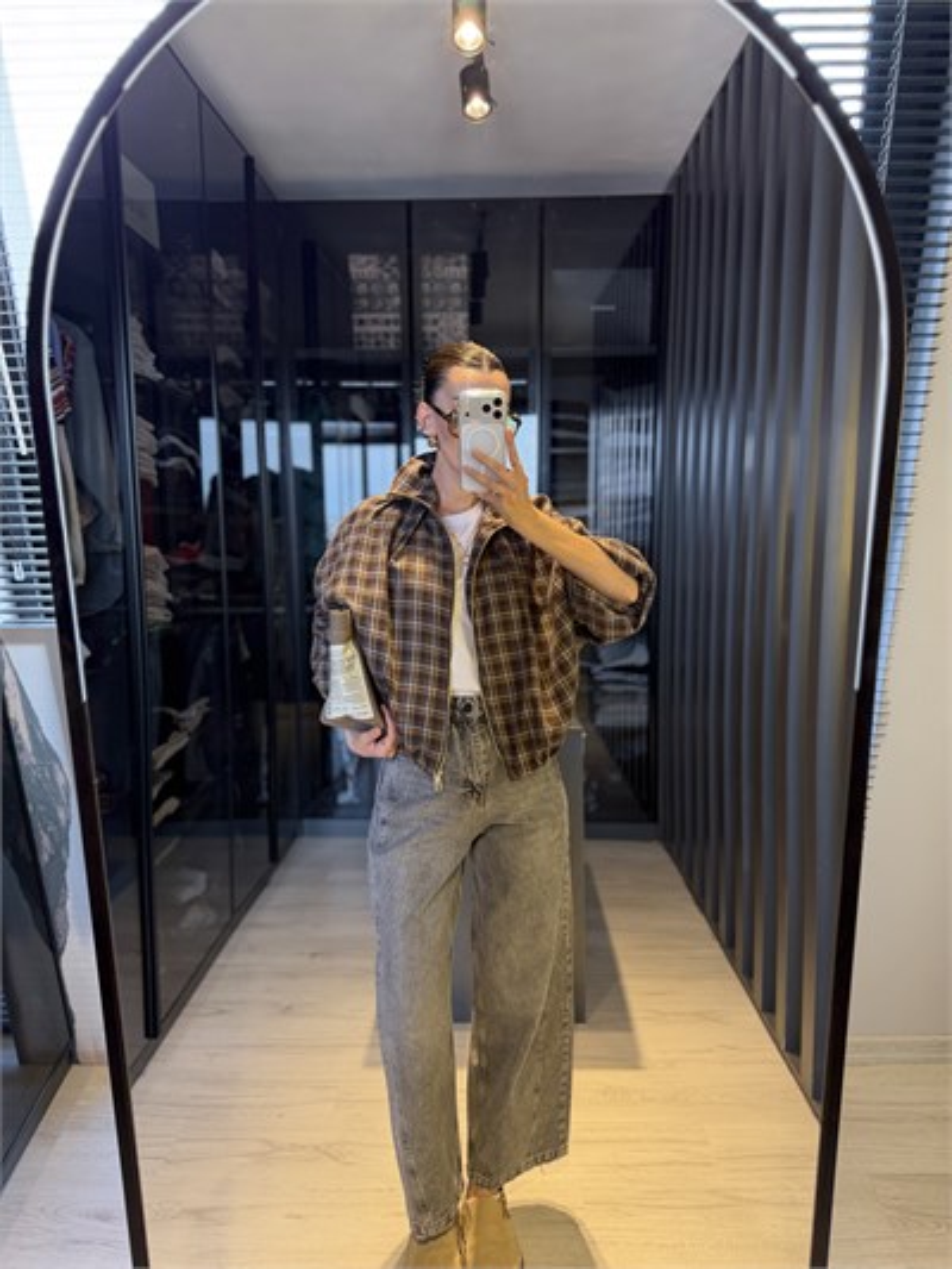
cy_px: 634
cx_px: 476
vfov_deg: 71.6
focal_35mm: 24
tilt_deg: -19.9
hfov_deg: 56.8
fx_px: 880
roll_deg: -0.5
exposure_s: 1/121
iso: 200
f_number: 1.78
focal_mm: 6.76
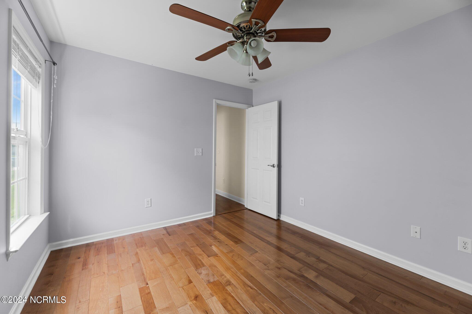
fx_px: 184
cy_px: 157
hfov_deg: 104.3
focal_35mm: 14
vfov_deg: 81.2
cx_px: 236
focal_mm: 14
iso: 400
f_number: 9
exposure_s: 1/2
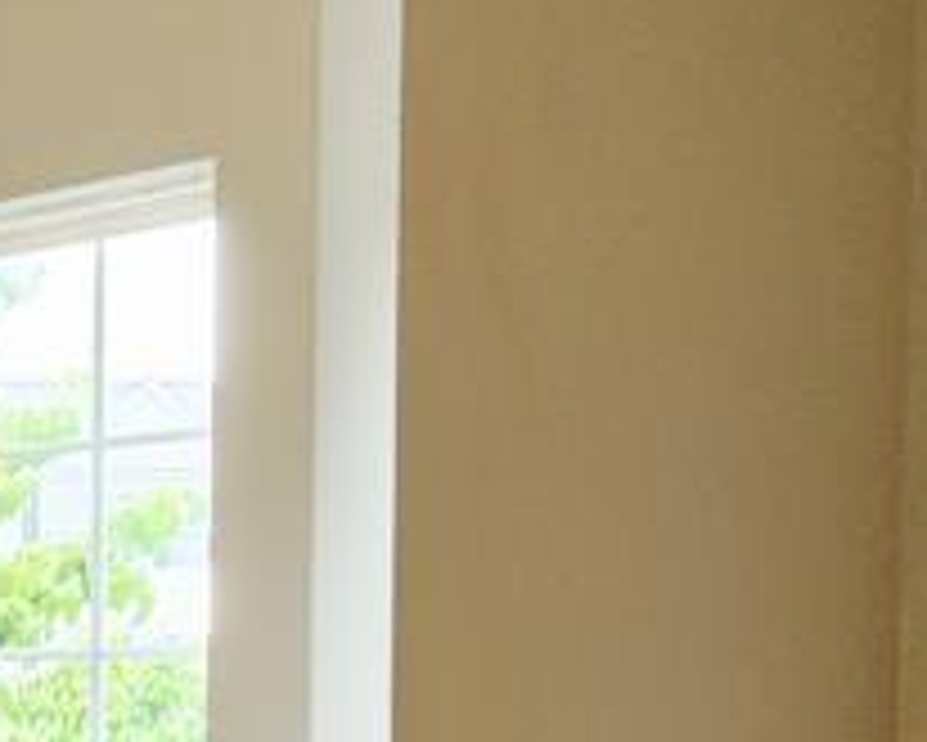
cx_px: -567
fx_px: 1729
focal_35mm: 63
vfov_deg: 23.0
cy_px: 778
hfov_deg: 22.7
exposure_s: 1/60
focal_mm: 2.2
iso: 125
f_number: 2.2
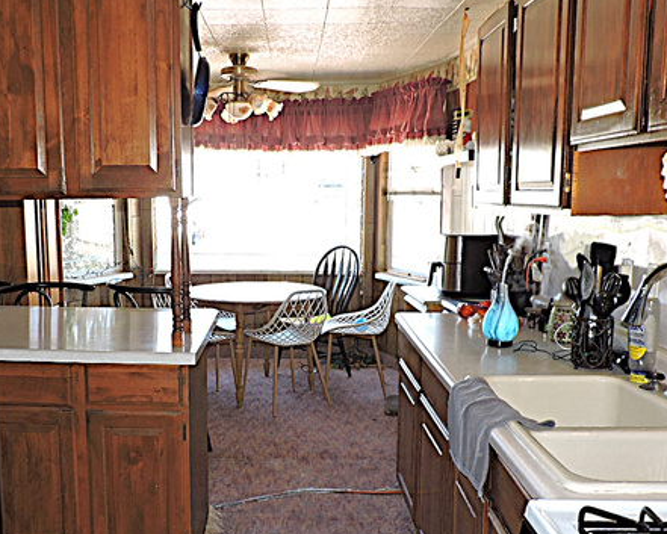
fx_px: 671
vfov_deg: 43.3
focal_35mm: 34
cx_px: 260
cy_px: 300
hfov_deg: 52.4
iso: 100
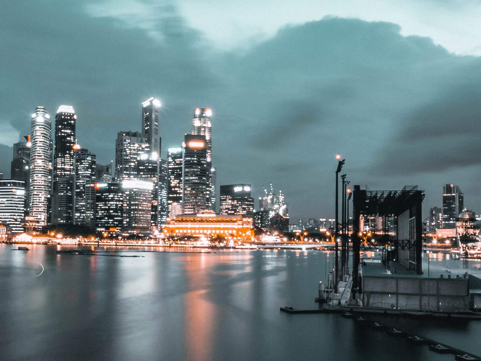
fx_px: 556
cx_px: 170
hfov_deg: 46.2
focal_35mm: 40
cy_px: 235
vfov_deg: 35.7
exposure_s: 60
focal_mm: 7
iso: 100
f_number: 18
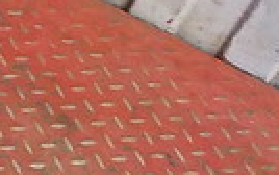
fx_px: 1157
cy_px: -60
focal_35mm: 152
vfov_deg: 8.5
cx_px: -385
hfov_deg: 11.4
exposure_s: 1/30
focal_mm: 4.1
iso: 250
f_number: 3.3
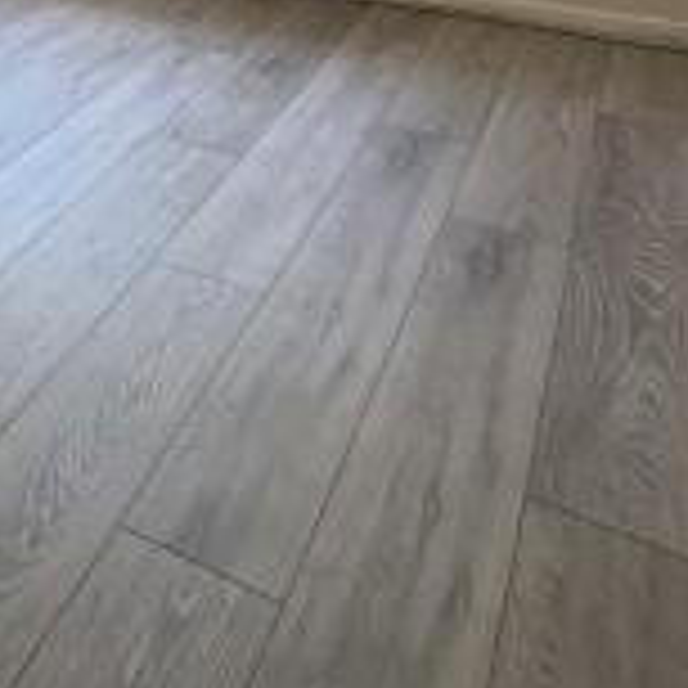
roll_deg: +2.1
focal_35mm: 47
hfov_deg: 31.9
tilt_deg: -8.0
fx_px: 1057
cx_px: -70
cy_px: -182
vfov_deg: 29.7
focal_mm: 2.22
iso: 320
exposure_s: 1/121
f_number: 2.2
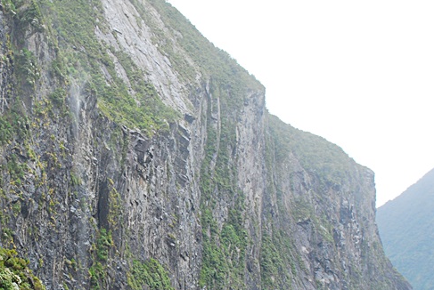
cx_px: 90
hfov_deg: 28.6
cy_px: 209
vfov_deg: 19.7
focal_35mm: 69
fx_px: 833
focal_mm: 28
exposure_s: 1/125
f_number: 6.3
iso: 400
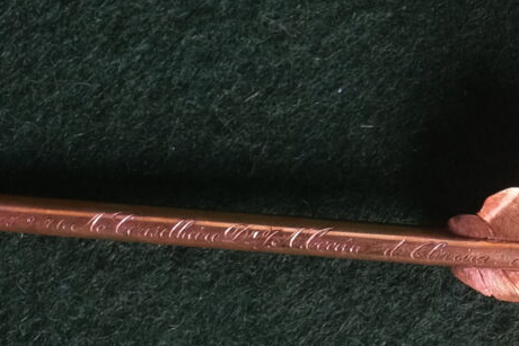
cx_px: 827
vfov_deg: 5.1
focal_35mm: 267
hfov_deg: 7.5
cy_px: 94
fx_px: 3850
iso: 400
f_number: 7.1
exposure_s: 1/100
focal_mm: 32.1
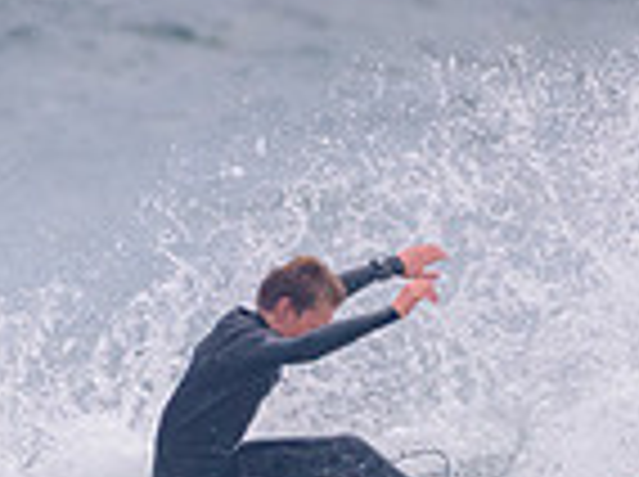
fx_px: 44486
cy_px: 530
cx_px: 455
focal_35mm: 2414
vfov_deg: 0.6
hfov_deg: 0.8
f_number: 5.6
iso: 1000
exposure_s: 1/2000
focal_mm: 500
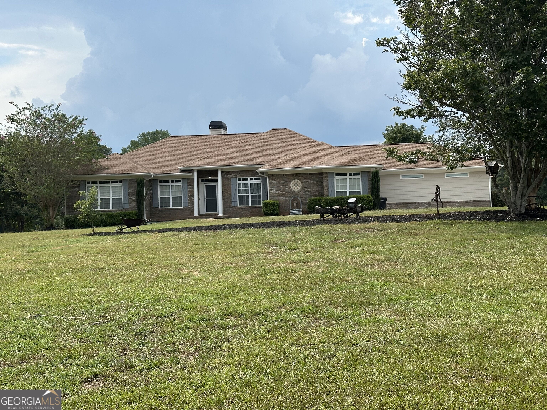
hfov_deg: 39.7
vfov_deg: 30.3
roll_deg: +1.5
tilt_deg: +1.3
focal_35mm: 48
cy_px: 205
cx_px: 274
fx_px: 758
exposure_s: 1/3155
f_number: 1.78
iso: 64
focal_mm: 6.86
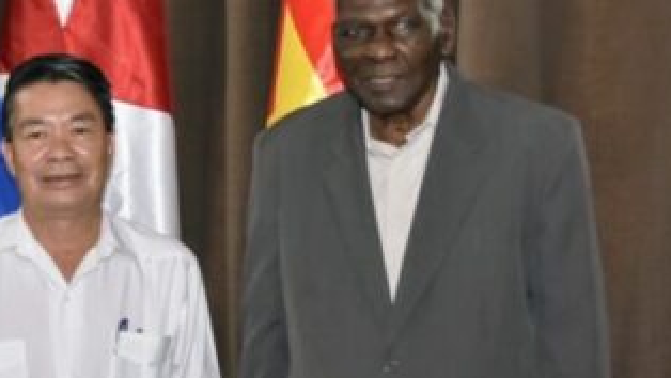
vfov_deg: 11.9
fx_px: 1816
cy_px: 239
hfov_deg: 20.9
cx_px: 246
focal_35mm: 102
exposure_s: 1/40
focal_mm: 50
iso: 640
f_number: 4.5
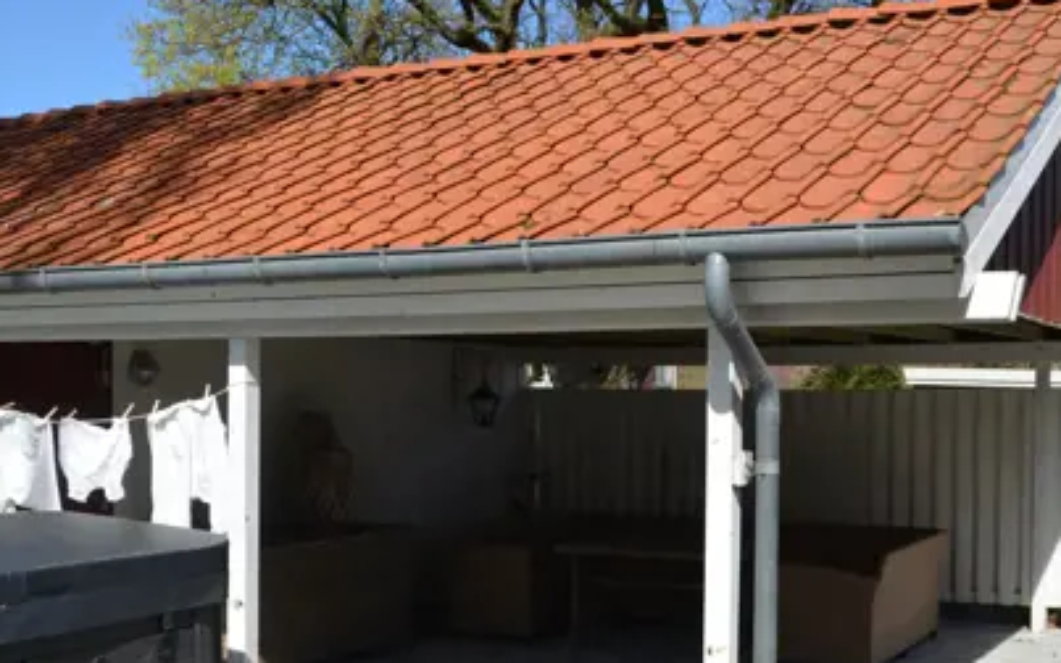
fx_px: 1446
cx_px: 548
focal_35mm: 50
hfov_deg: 40.3
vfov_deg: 25.8
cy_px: 420
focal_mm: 22
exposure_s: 1/320
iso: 100
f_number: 9
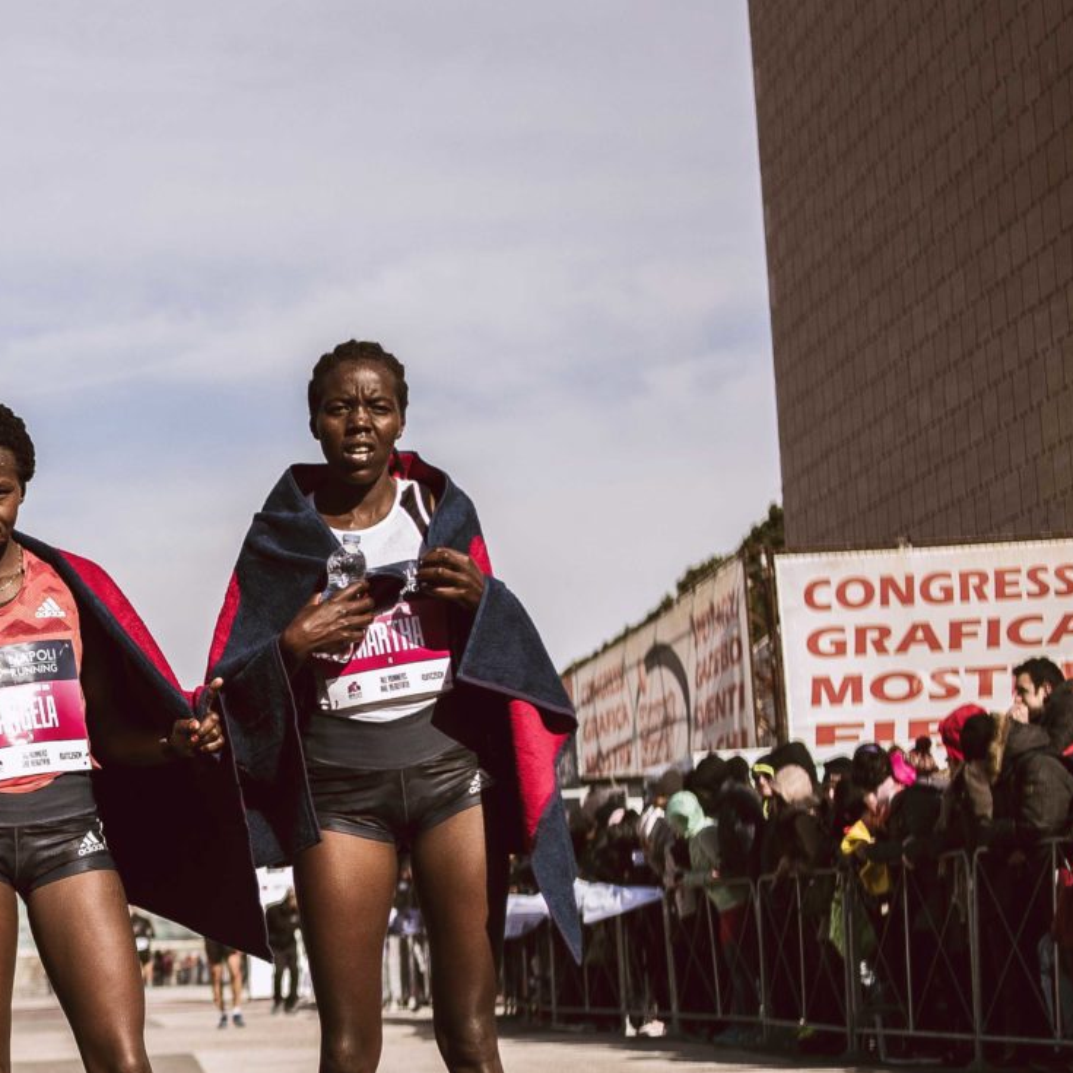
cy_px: 763
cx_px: -162
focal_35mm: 81
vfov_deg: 21.3
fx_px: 2841
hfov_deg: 20.2
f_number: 2.8
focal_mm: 35
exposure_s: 1/4000
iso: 320
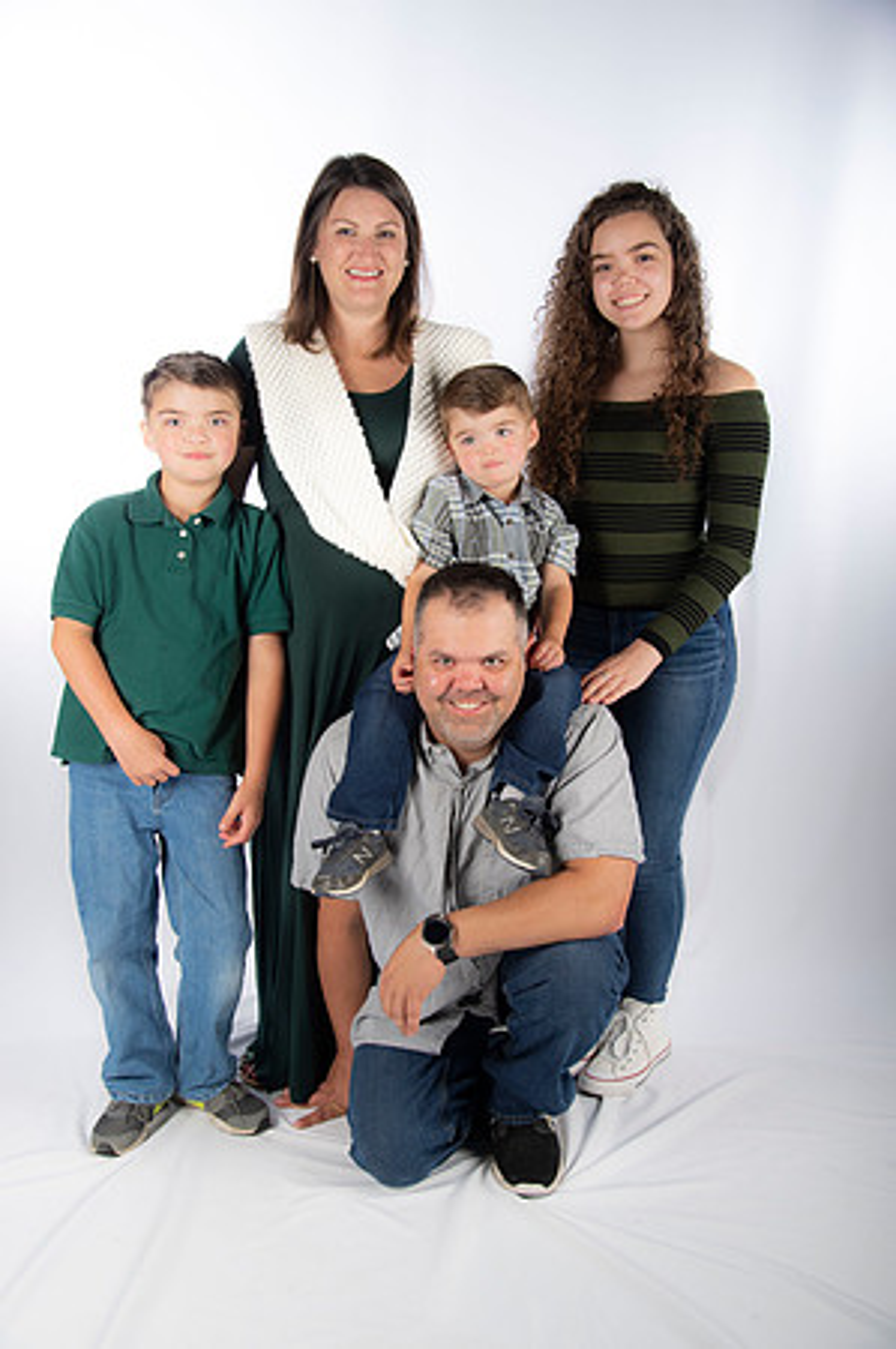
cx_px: 448
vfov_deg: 54.5
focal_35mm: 35
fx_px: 1310
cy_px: 674
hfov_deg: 37.8
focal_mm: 35
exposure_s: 1/200
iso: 100
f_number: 5.6
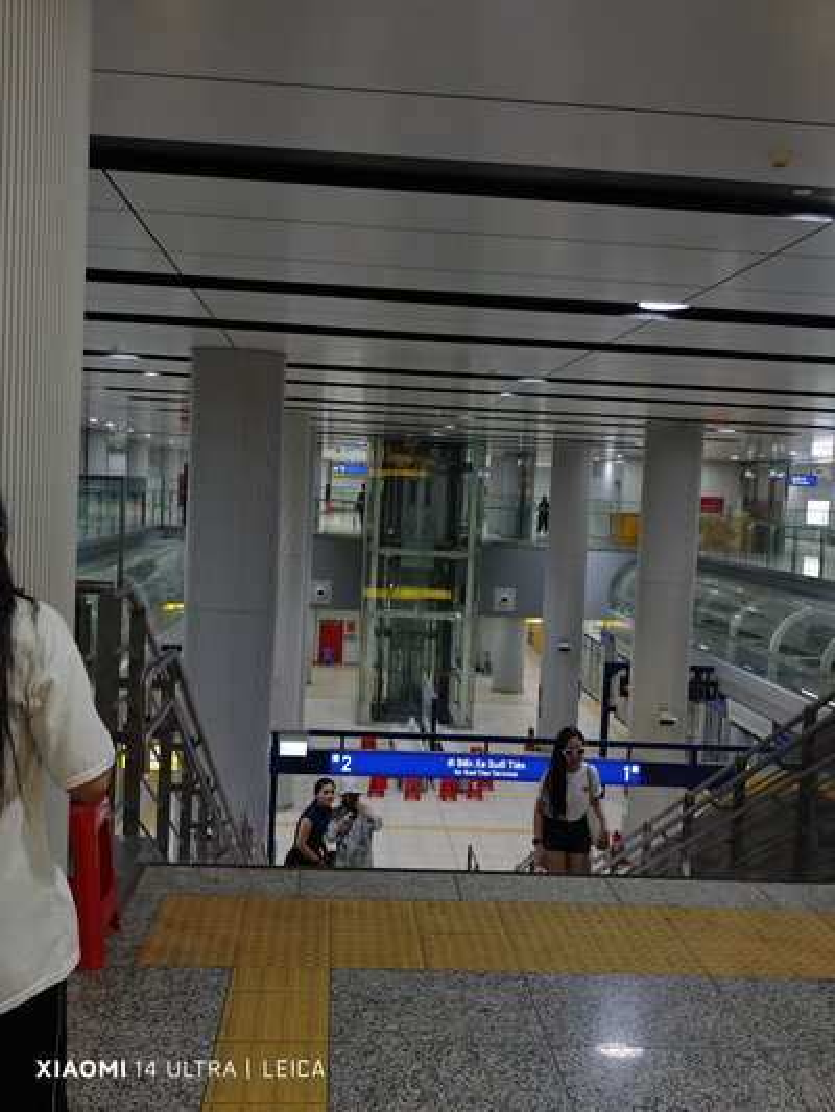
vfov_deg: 52.6
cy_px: 556
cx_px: 418
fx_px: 1125
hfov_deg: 40.7
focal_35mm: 35
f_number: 2
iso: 148
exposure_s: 1/100
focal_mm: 8.72
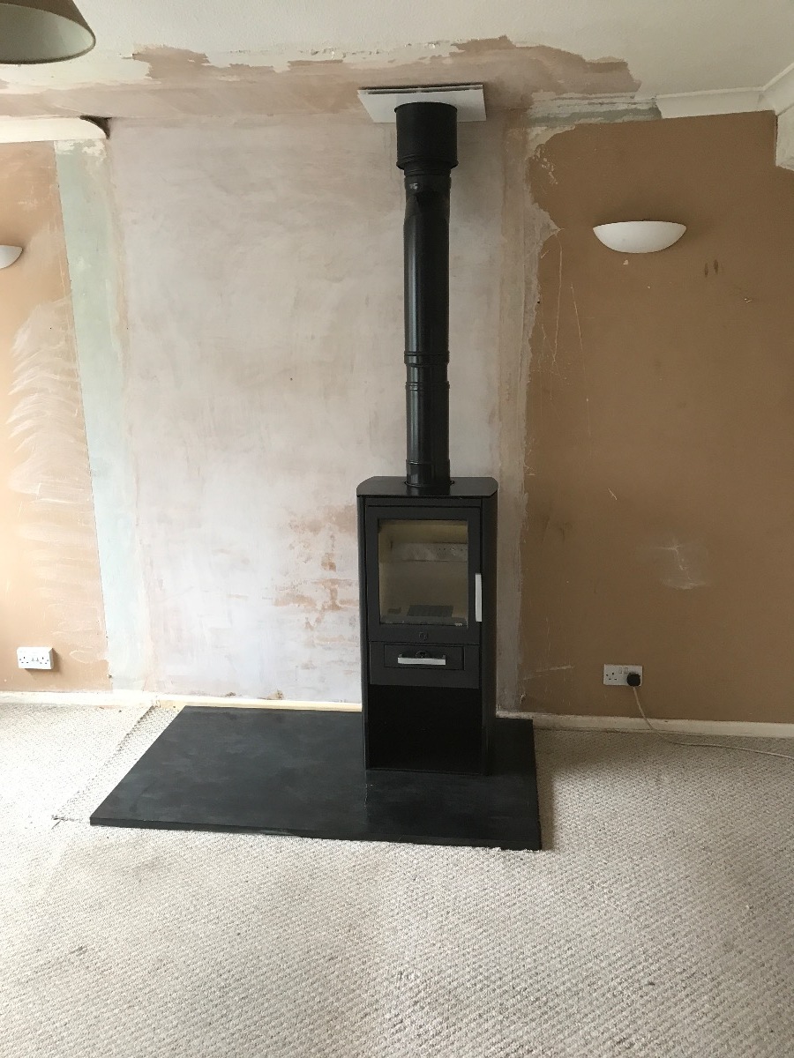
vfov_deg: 63.4
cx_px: 397
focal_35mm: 28
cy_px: 529
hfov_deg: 49.7
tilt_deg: -11.4
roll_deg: +1.8
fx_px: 856
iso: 40
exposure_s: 1/20
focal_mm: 3.99
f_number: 1.8
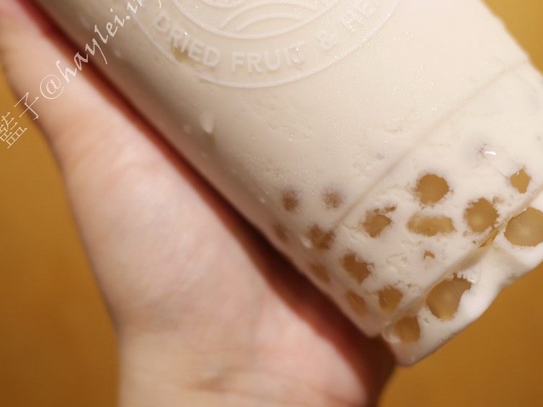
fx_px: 675
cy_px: 237
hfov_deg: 43.3
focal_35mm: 43
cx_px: 355
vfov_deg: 33.5
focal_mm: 15
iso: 200
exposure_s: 1/160
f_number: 2.2
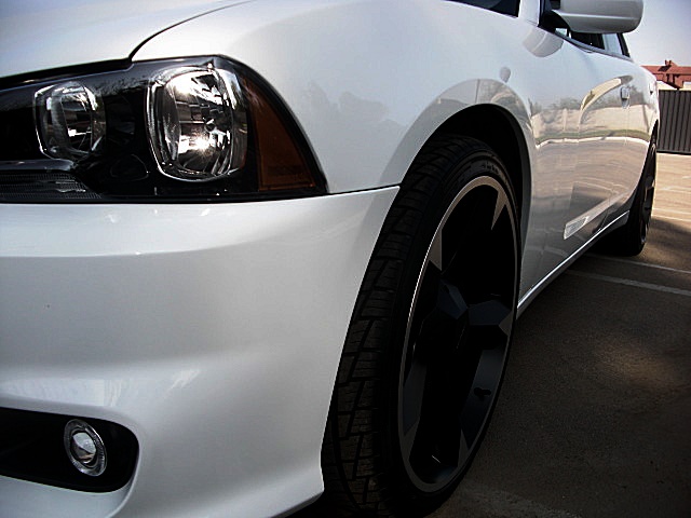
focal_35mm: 36
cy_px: 259
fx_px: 719
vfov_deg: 39.7
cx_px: 346
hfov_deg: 51.4
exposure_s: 1/500
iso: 50
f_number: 2.8
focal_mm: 6.3
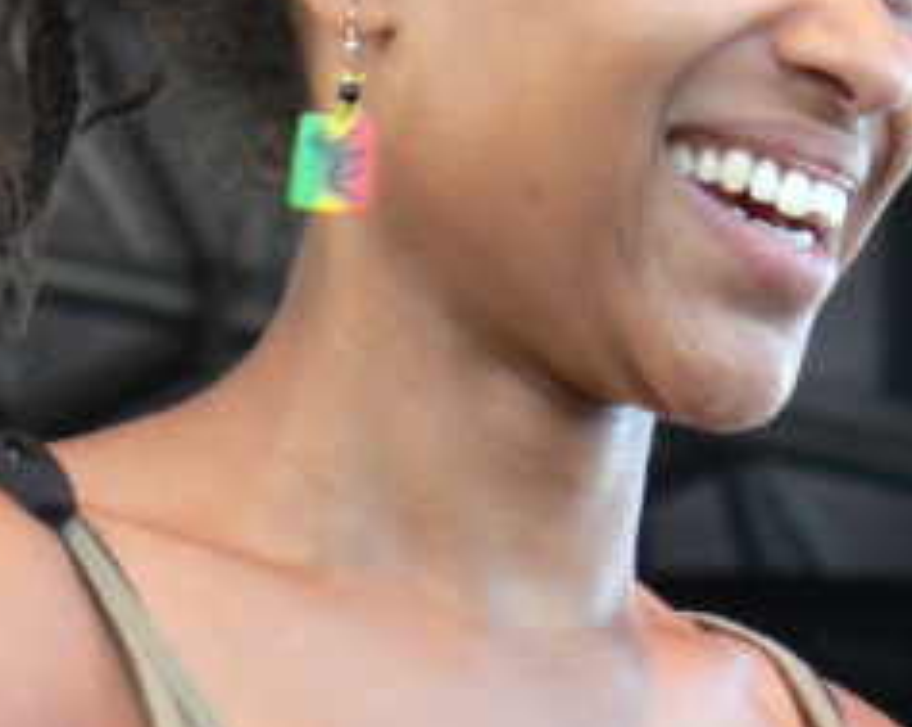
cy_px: 335
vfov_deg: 2.7
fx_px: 15339
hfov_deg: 3.4
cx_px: 493
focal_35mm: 569
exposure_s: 1/30
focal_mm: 39.5
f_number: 3.3
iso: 100
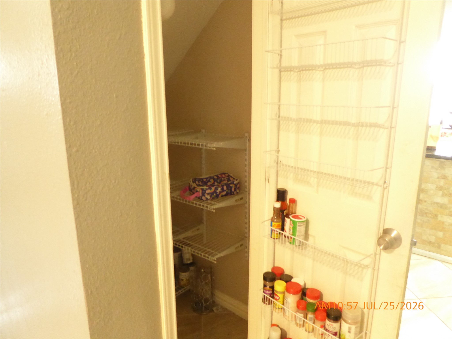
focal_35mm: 24
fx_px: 313
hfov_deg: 71.6
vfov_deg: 56.8
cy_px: 170
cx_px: 226
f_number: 3.3
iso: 1000
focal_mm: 4.3
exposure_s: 1/8
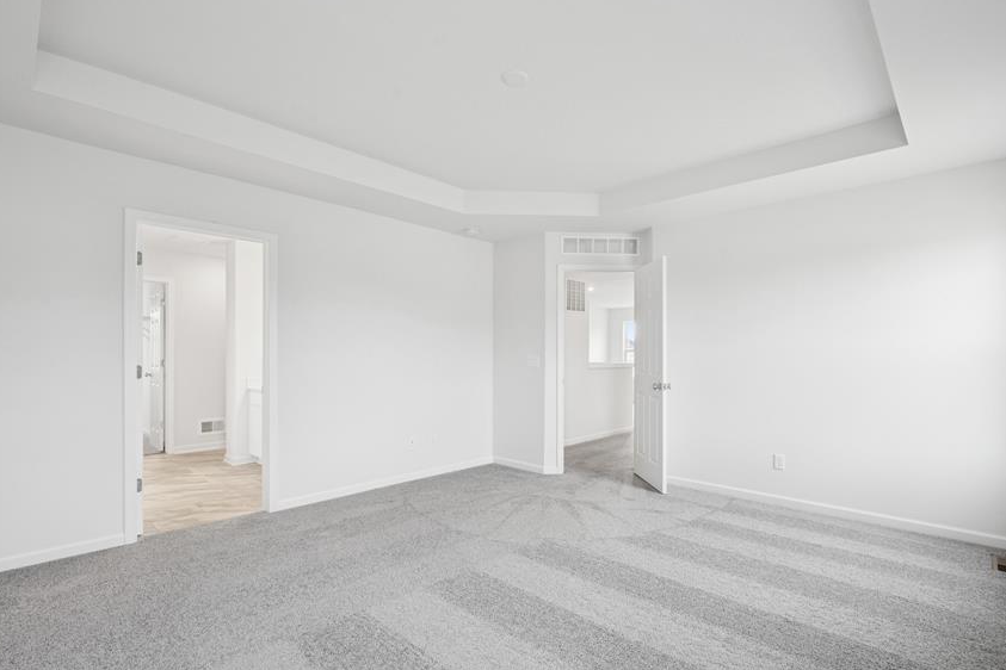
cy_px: 355
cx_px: 537
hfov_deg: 93.1
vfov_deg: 70.4
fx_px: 475
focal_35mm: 17
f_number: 9
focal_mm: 14
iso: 100
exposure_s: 1/1.67
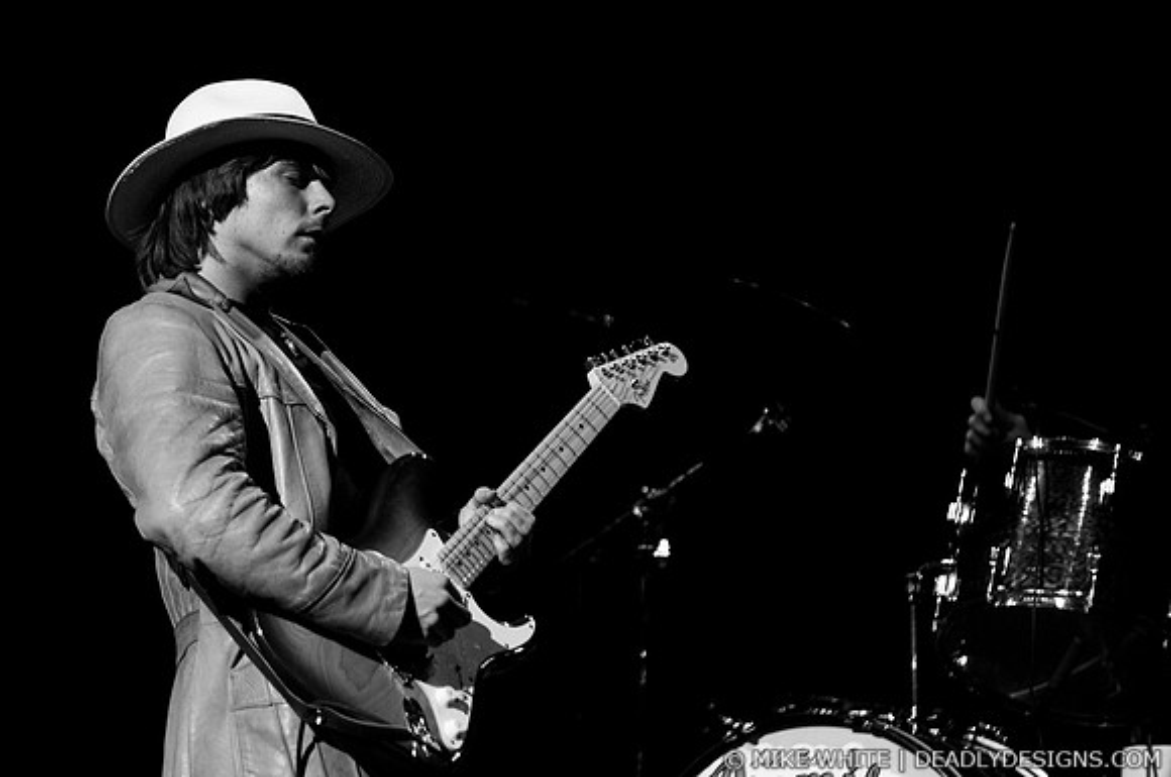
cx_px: 586
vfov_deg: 5.7
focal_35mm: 240
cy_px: 388
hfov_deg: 8.6
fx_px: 7796
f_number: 3.2
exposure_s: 1/400
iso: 1000
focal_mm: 160
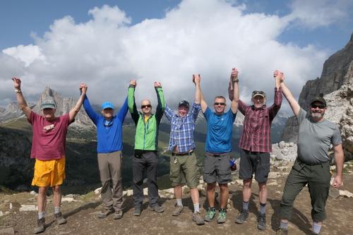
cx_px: 176
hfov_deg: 73.8
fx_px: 235
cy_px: 118
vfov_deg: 53.1
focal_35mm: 24
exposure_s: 1/1600
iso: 125
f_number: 4.5
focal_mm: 8.8
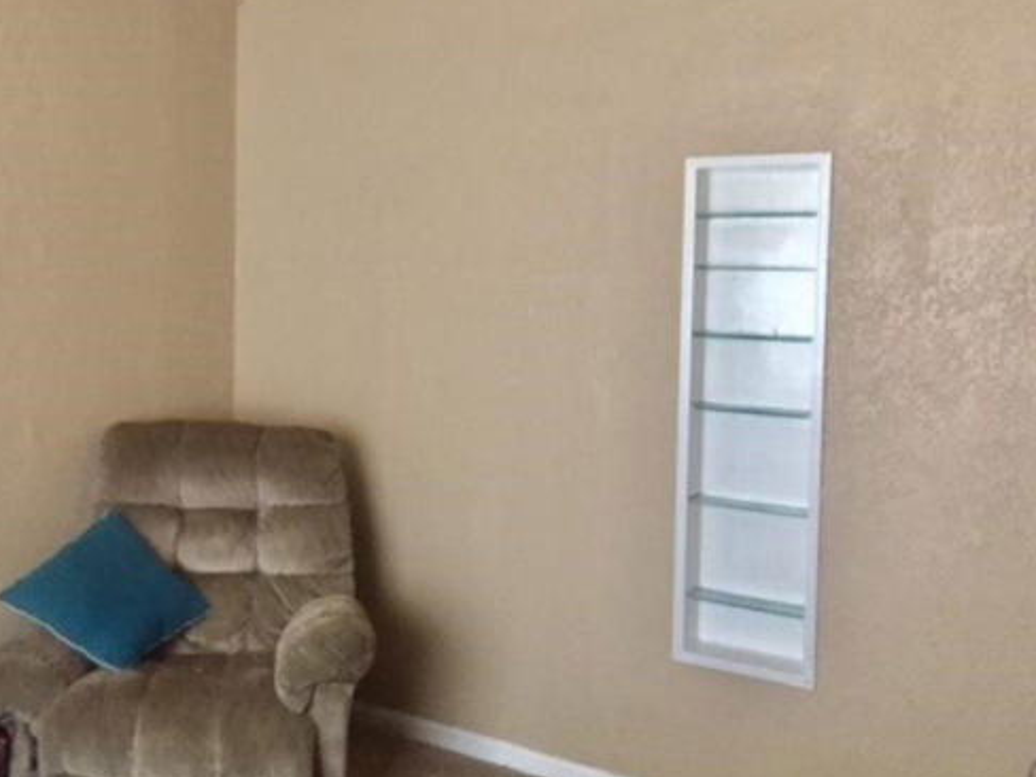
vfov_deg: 37.7
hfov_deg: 48.5
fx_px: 1137
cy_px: 346
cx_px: 393
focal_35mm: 38
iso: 200
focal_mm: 4.15
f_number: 2.2
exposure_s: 1/30
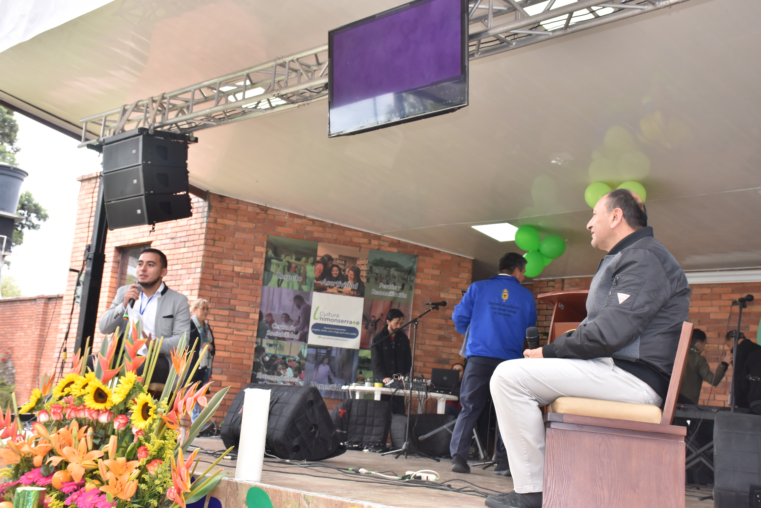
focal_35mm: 48
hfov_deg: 41.1
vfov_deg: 28.1
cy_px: 254
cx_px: 380
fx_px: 1015
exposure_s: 1/80
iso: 320
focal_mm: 32
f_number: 7.1
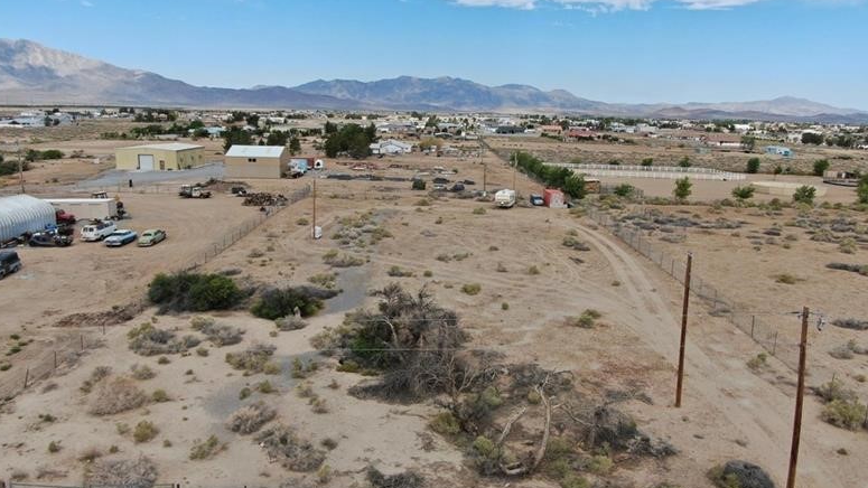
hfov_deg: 69.9
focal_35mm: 27
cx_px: 438
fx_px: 621
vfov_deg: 42.9
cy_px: 240
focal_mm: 4.39
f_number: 2.8
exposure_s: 1/1600
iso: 110
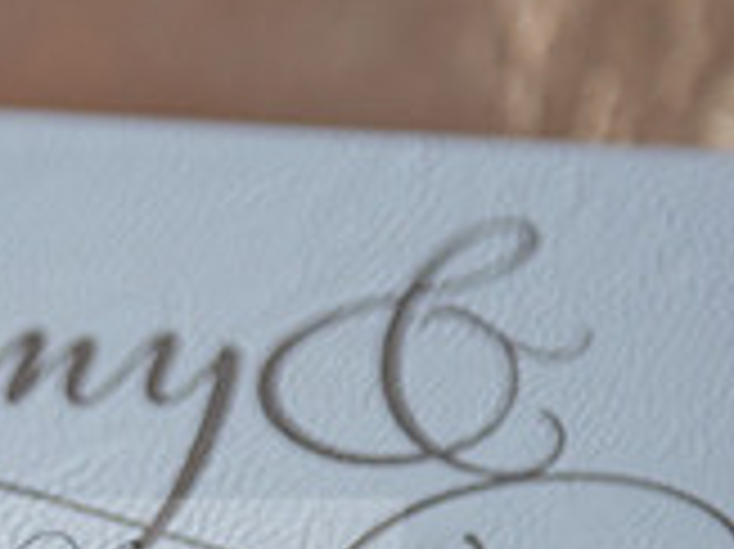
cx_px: 23
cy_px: 605
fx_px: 5085
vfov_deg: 6.2
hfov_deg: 8.2
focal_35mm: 240
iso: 400
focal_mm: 70
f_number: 2.8
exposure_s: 1/200
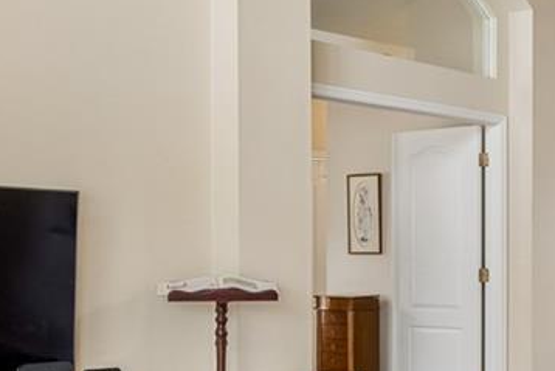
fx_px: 1033
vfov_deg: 20.2
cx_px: 640
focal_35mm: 67
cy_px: 273
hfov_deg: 27.1
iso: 100
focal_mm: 10
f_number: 7.1
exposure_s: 1/10
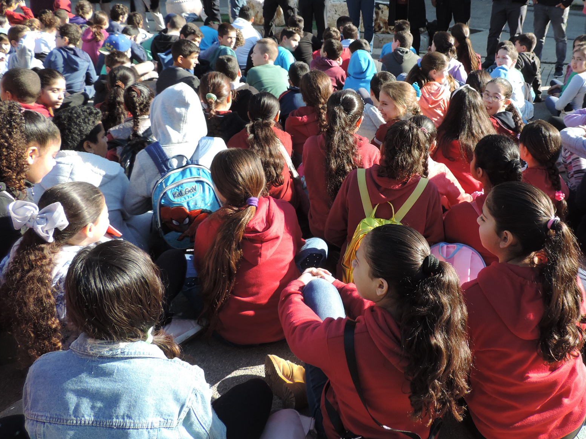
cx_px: 386
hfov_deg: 51.7
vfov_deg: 40.2
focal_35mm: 35
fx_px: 592
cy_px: 145
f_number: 3
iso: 80
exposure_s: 1/250
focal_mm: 4.3
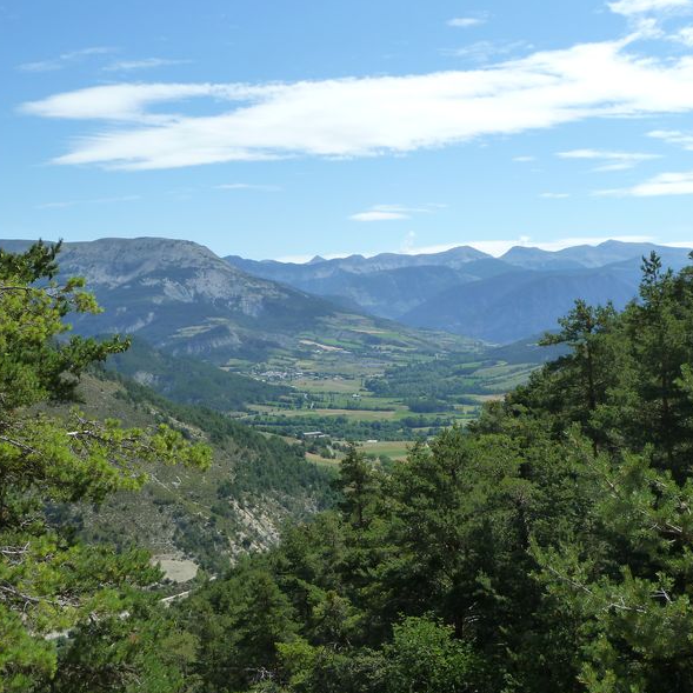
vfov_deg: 35.4
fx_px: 1087
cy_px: 348
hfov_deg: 35.3
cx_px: 380
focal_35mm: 48
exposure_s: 1/500
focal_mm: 6.5
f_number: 5
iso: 125
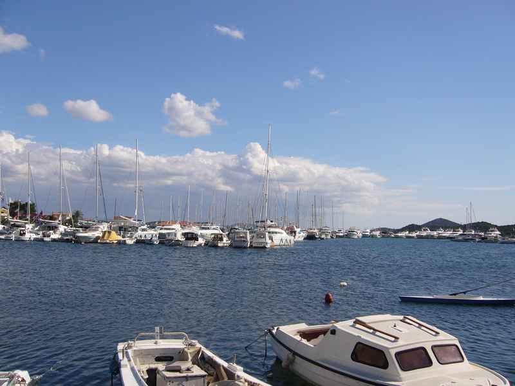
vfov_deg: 40.7
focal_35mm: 35
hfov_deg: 52.6
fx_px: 521
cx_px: 258
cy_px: 193
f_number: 5.6
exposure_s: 1/640
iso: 80
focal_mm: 5.8
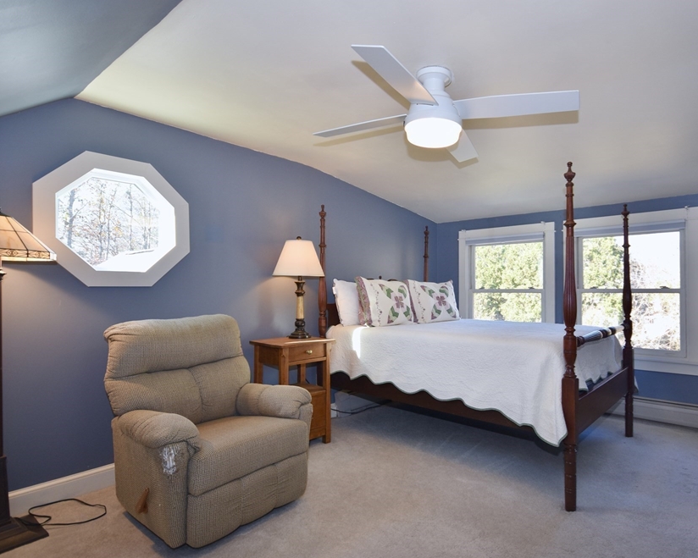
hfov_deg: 76.7
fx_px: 434
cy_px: 282
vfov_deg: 65.5
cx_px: 419
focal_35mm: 21
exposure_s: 1/60
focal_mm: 12
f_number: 4.5
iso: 220
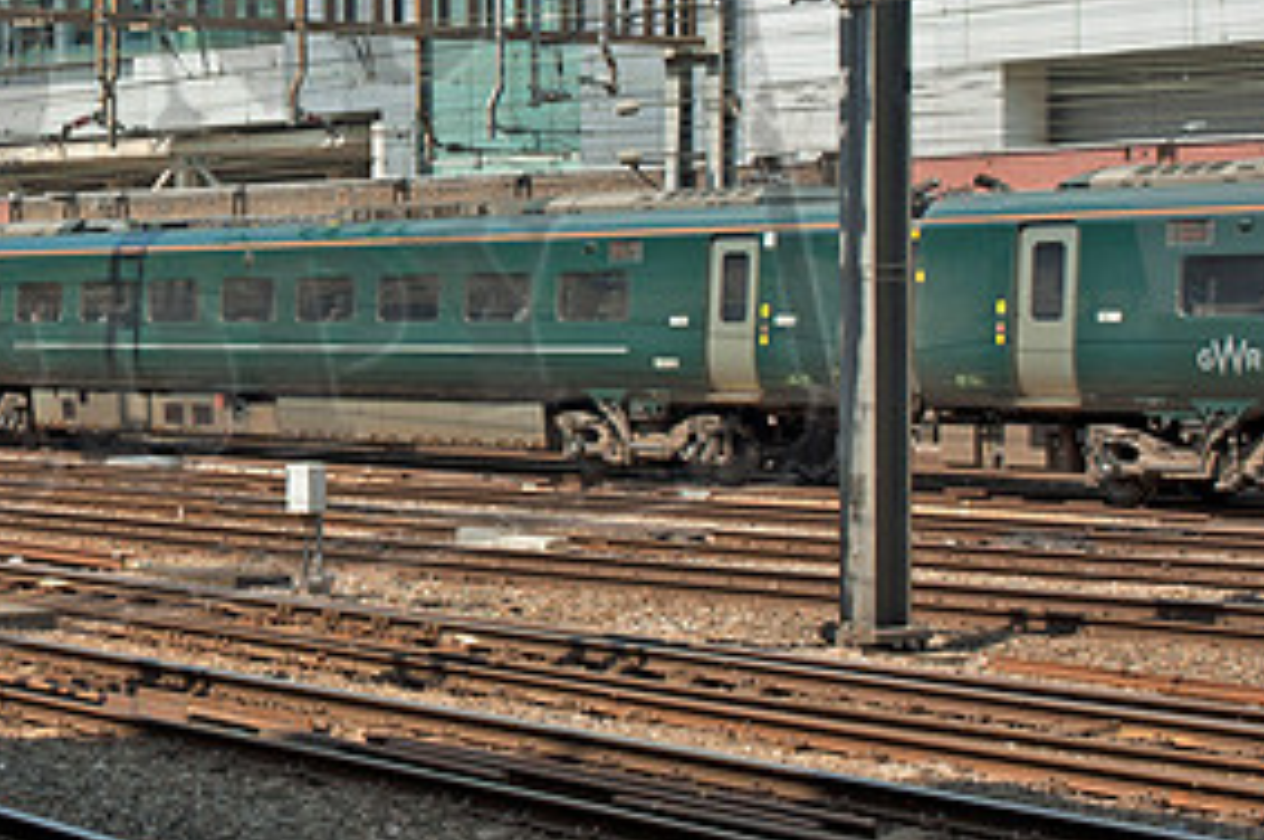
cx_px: 197
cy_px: 181
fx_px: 3122
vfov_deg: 15.2
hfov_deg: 22.5
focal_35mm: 89
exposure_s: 1/200
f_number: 7.1
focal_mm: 29
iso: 200
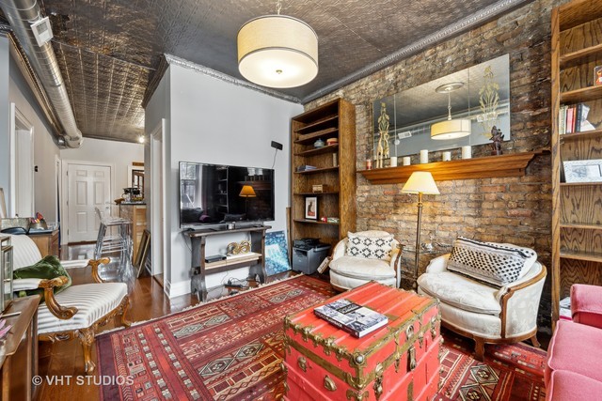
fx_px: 234
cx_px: 301
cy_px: 200
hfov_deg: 104.2
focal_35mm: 14
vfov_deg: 81.2
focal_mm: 14
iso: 200
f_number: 9.5
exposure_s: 1/6
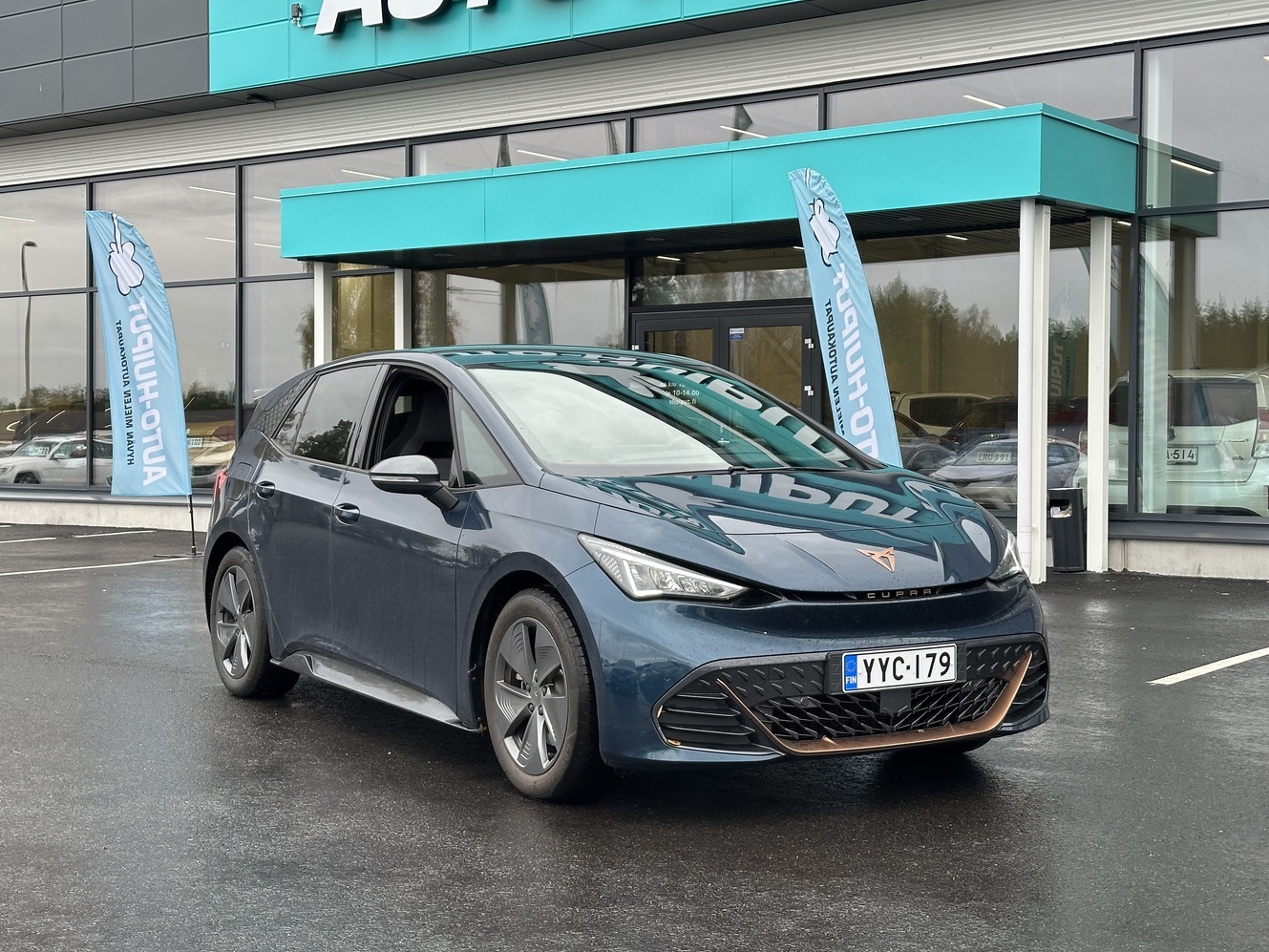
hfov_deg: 36.8
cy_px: 462
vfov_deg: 28.0
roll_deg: +0.8
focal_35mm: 52
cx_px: 615
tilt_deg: +1.1
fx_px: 1906
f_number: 1.78
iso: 64
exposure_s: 1/303
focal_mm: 6.86
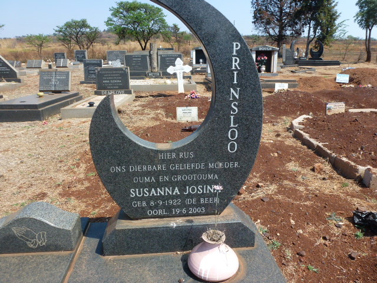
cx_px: 188
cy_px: 142
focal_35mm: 26
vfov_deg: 53.1
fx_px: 283
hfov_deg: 67.3
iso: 100
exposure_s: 1/500
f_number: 4
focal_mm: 4.7
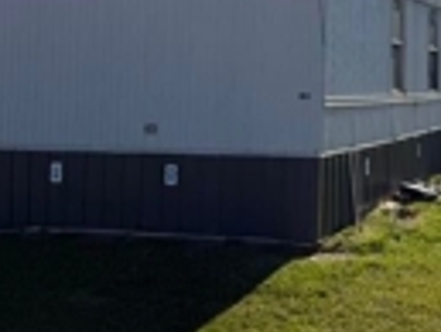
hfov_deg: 27.6
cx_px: 391
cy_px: 43
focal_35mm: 68
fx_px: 867
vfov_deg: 21.2
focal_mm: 6.76
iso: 80
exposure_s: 1/6711
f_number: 1.78
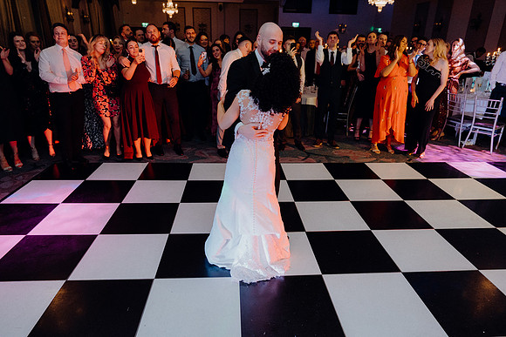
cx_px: 253
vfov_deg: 53.2
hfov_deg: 73.7
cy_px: 168
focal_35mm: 24
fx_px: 337
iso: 2500
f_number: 3.5
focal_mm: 24
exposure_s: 1/160
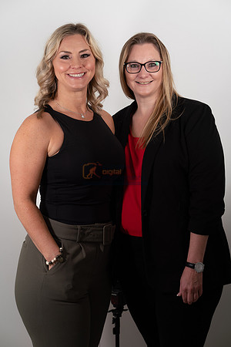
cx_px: 116
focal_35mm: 85
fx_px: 818
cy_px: 174
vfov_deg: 23.9
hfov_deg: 16.1
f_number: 7.1
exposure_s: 1/500
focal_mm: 85
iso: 250
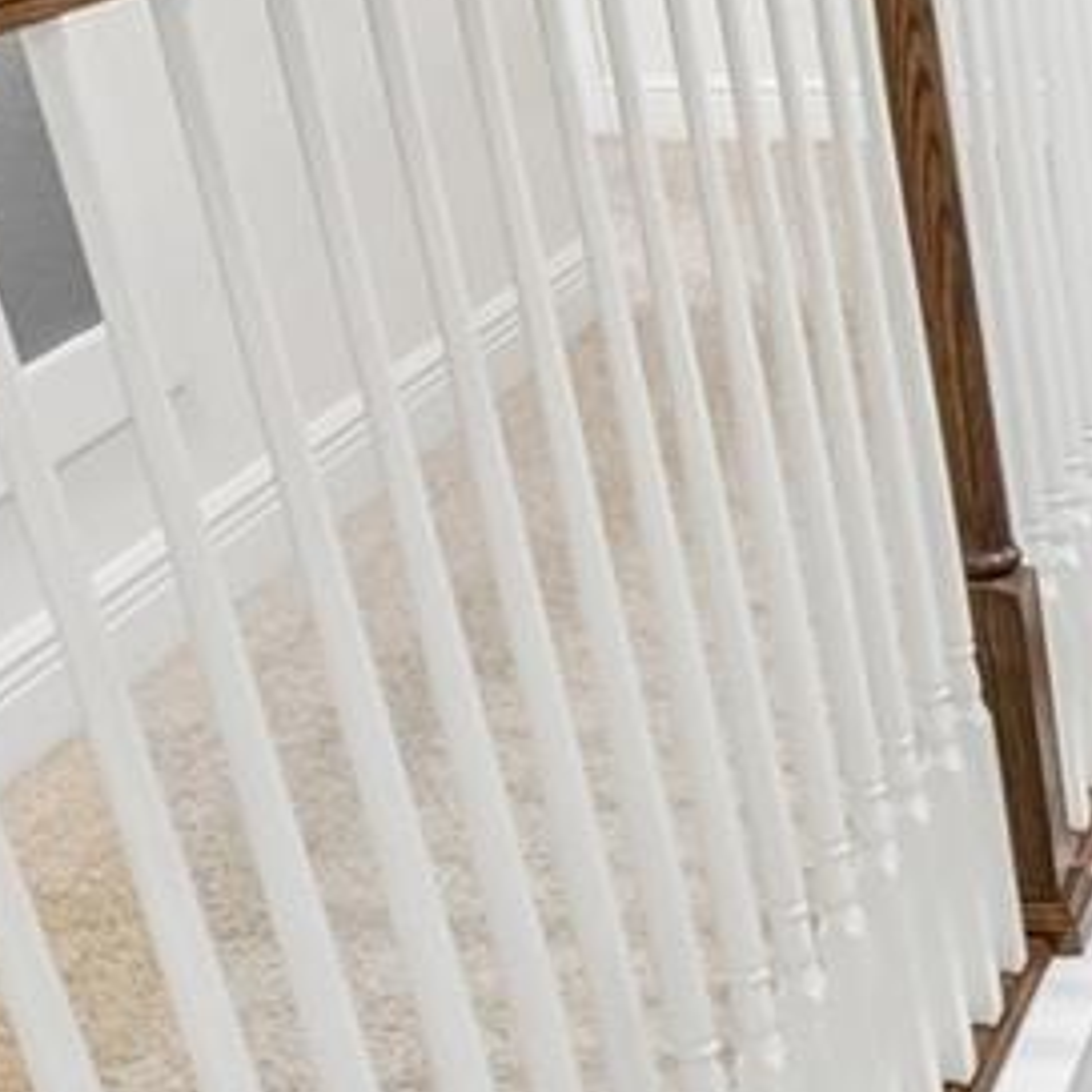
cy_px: 1401
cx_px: 1674
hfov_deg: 19.8
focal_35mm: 75
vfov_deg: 21.0
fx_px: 2677
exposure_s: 1.6
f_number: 7.1
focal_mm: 10
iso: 100
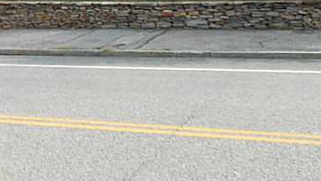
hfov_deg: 24.7
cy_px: -29
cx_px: -18
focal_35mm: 81
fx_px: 690
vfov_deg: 14.5
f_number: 3.6
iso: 80
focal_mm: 5.8
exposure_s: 1/250
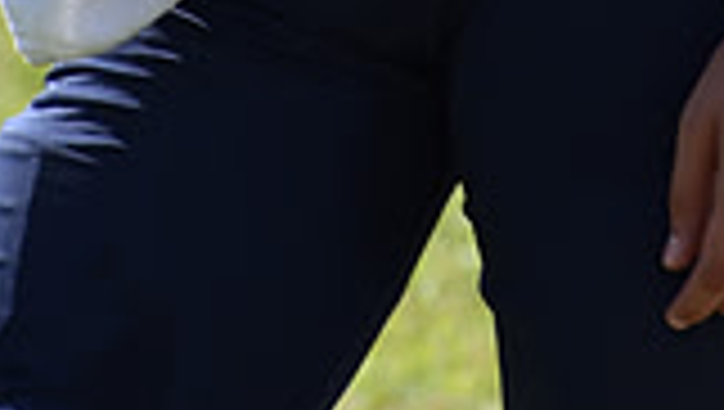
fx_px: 28292
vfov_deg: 0.8
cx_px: 506
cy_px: -829
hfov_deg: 1.5
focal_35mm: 1472
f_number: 10
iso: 100
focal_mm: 260
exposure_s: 1/200
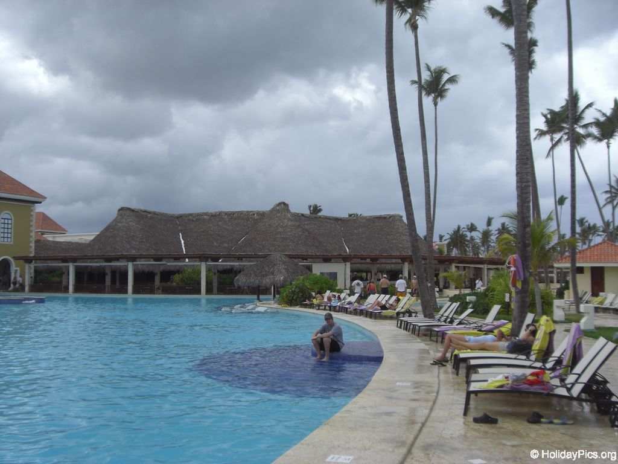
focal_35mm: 38
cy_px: 232
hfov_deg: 49.0
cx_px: 309
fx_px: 678
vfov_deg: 37.7
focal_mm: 6.2
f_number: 8
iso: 64
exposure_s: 1/160
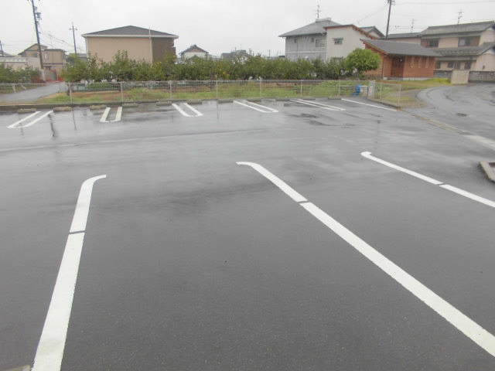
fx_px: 372
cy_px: 186
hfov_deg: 67.3
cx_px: 248
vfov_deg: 53.1
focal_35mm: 26
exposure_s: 1/160
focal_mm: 4.6
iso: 100
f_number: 3.5
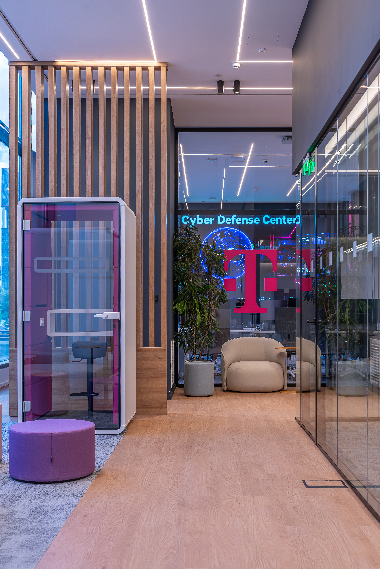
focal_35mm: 42
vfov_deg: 46.4
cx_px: 190
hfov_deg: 31.9
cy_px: 284
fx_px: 664
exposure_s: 1/10
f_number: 7.1
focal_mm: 42
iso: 100
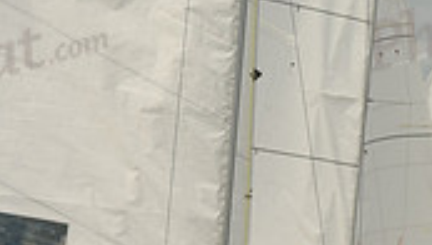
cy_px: 171
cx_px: 240
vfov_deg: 1.7
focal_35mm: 701
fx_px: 8044
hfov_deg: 3.1
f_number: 11
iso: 400
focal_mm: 200
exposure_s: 1/640
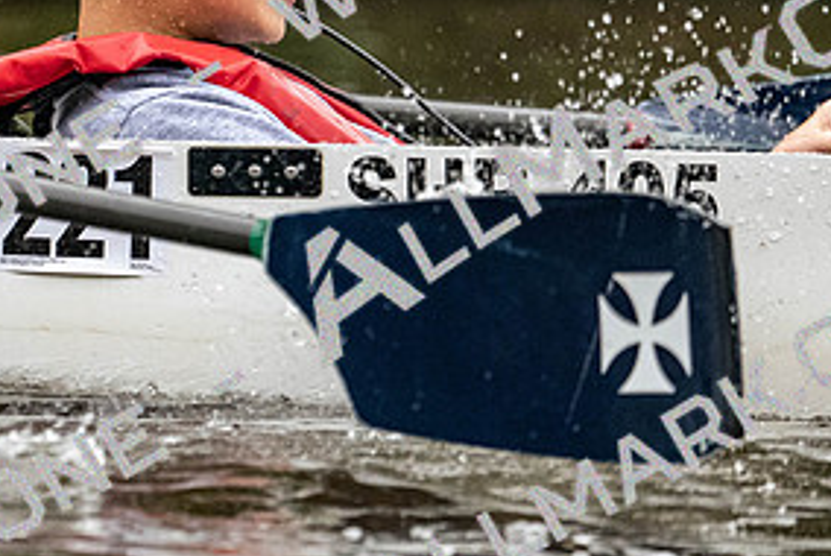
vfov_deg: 1.1
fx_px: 28282
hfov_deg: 1.7
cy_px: 89
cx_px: 56
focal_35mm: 1224
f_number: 4.5
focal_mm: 400
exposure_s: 1/2500
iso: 3600
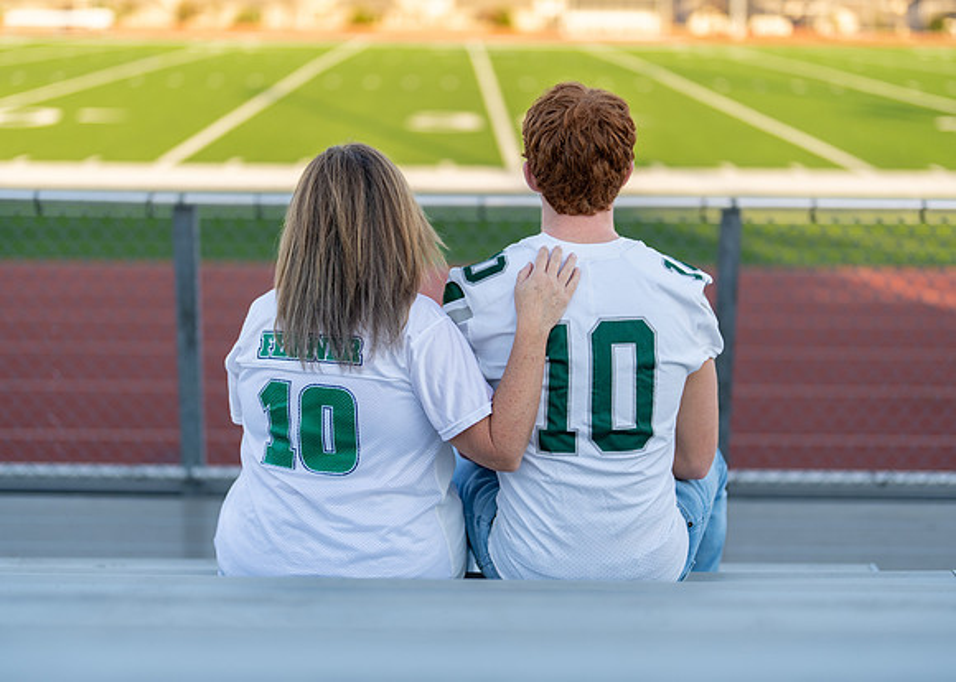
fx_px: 1631
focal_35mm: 60
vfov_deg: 23.6
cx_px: 474
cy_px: 362
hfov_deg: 32.7
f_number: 1.2
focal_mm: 50
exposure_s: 1/2000
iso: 100
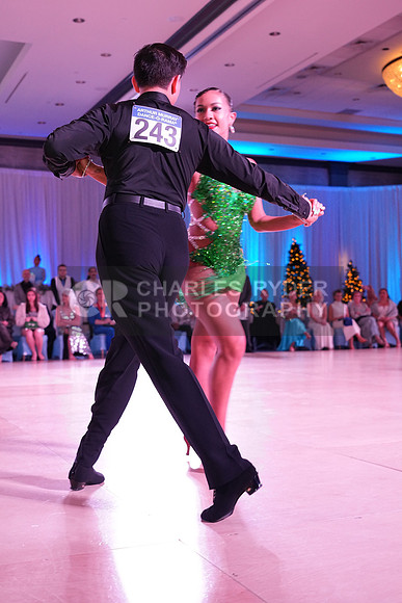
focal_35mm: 44
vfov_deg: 44.5
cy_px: 302
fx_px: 737
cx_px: 201
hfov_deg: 30.5
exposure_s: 1/250
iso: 2500
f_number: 4.5
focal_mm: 44
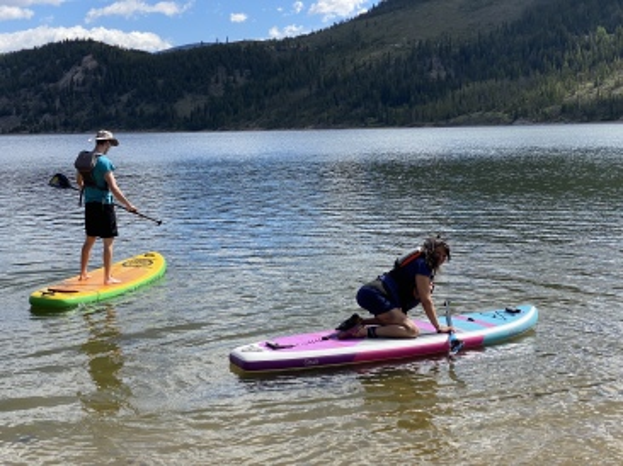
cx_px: 312
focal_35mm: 52
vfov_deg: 28.0
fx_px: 935
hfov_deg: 36.8
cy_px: 233
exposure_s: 1/1776
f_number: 2
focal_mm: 6
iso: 20
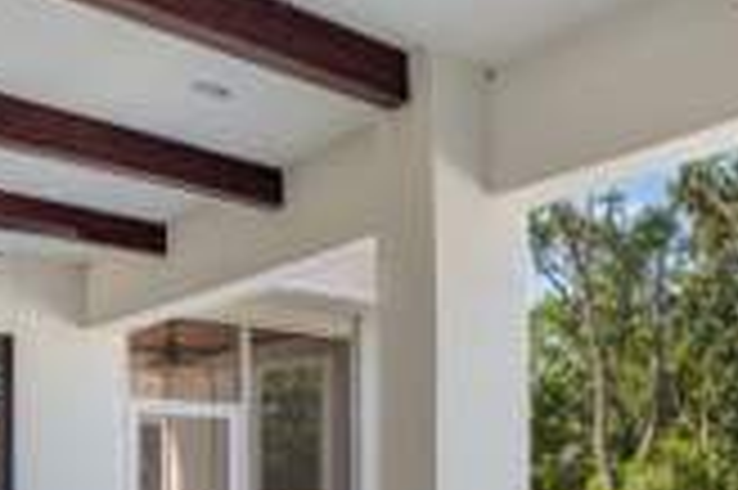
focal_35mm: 41
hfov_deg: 38.3
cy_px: 486
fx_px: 840
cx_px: 832
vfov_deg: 30.4
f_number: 9
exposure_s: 1/320
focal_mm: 14
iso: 125
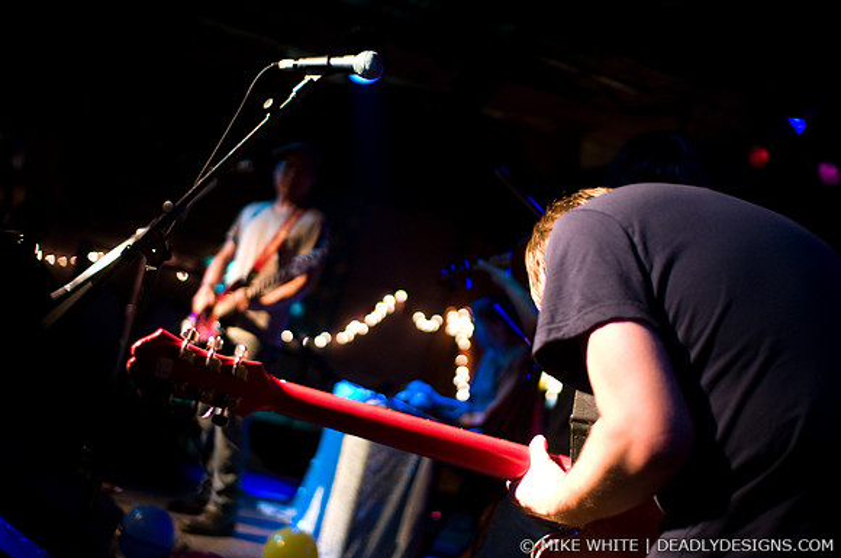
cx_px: 420
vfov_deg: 29.8
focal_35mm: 45
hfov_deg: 43.7
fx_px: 1050
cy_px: 279
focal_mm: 30
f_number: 1.4
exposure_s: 1/40
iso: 1000
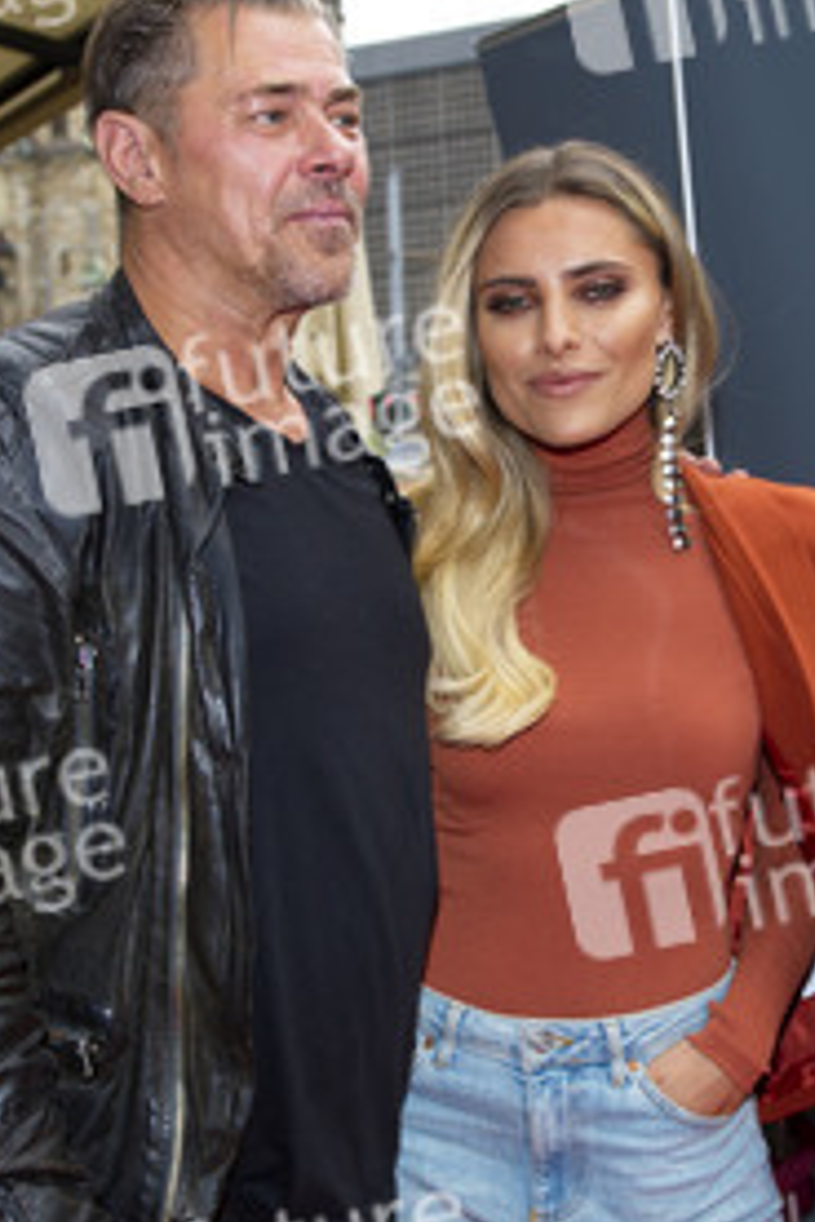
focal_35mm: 42
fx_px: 1426
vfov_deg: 46.4
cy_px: 633
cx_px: 383
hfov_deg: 31.9
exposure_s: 1/250
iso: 400
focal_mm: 29
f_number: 5
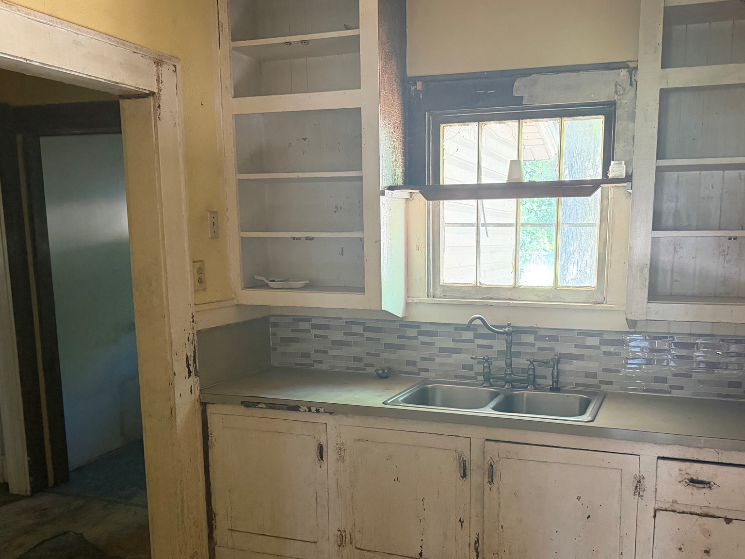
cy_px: 349
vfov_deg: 43.8
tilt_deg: -9.1
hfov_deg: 56.5
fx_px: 689
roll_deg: -1.1
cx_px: 438
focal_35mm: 32
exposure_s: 1/51
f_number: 1.78
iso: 800
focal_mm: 6.76
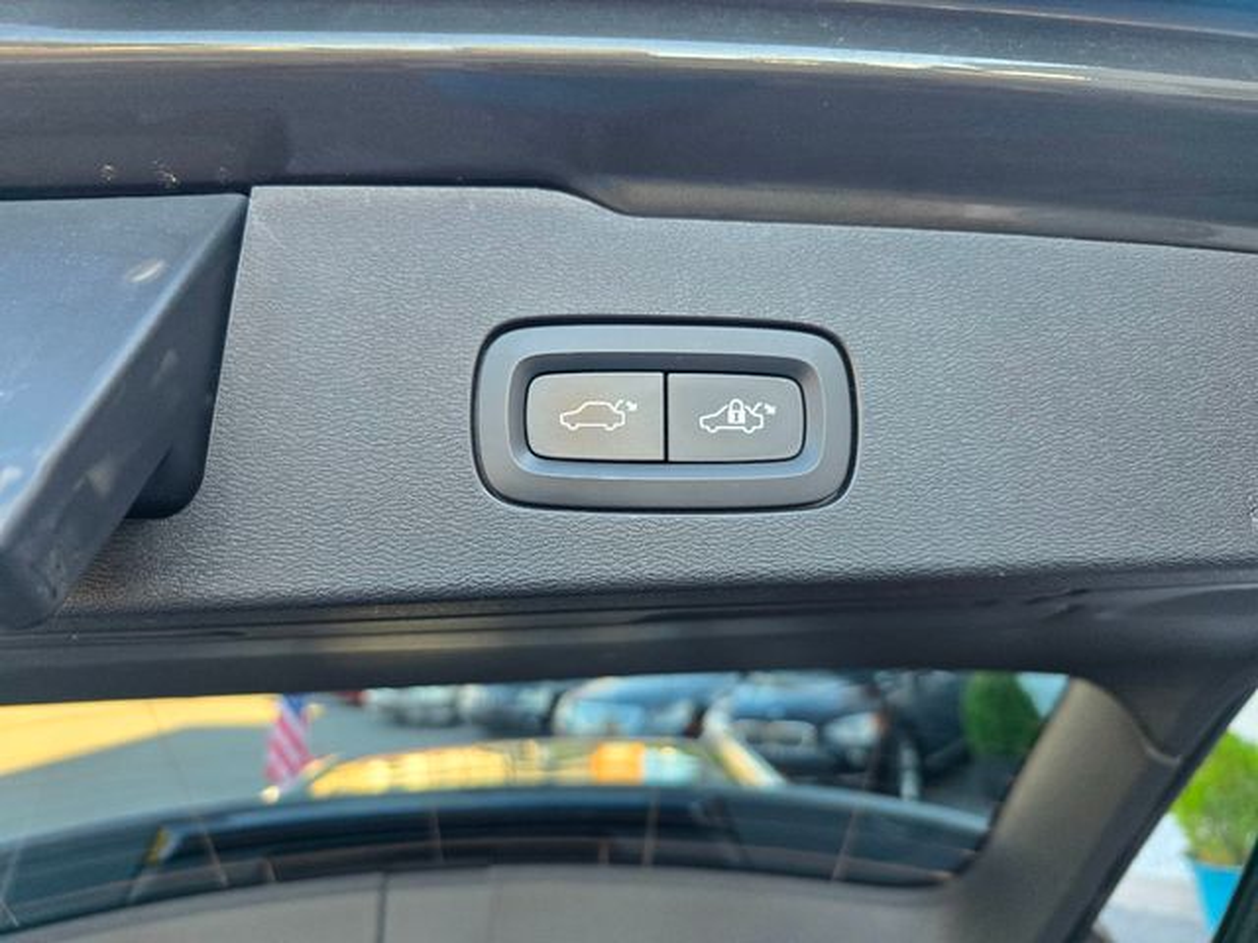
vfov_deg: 58.9
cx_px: 629
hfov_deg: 73.9
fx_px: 836
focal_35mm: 23
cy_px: 472
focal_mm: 6.3
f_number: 1.7
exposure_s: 1/180
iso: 125
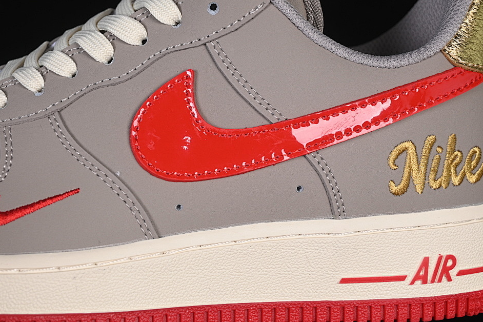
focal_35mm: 86
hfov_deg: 23.6
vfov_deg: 15.9
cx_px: 216
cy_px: 154
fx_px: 1154
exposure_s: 1/60
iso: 160
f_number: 7.1
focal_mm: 50
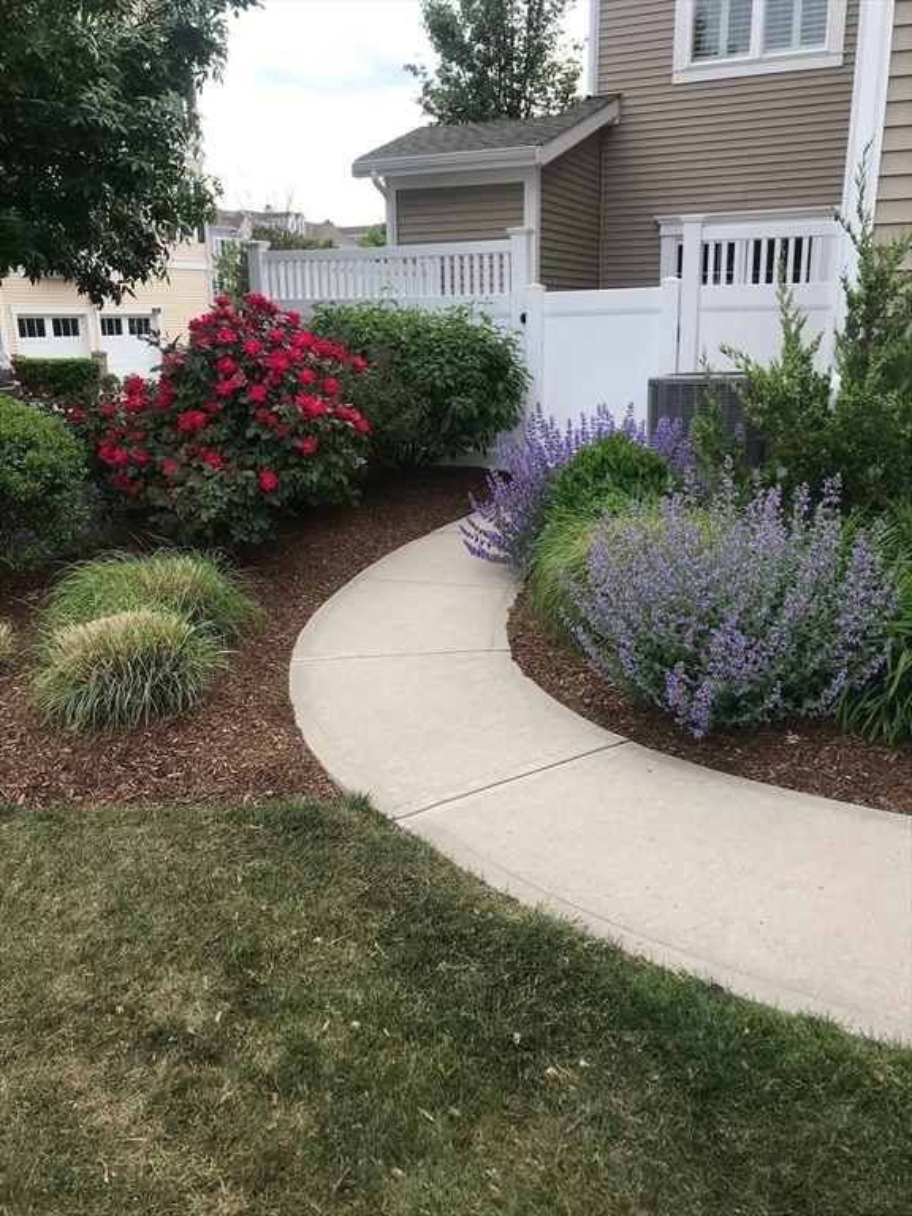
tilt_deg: -15.2
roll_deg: +0.8
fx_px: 984
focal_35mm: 28
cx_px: 456
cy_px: 608
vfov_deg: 63.4
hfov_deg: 49.7
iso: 20
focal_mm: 3.99
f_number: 1.8
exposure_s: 1/665
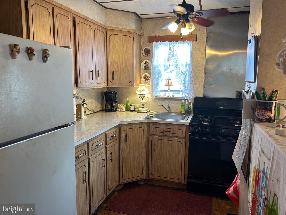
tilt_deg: -7.8
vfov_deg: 53.1
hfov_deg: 67.3
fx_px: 215
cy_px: 108
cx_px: 143
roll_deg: +0.1
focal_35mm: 26
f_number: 1.5
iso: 125
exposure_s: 1/60
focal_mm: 5.7
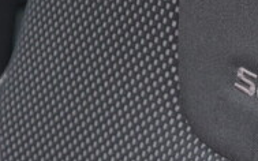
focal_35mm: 107
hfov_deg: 18.6
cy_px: 144
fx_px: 752
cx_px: 298
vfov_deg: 12.1
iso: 640
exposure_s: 1/40
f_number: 2.8
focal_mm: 24
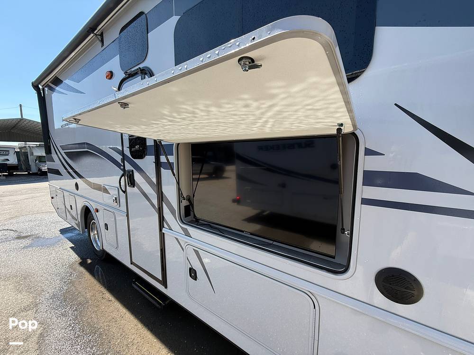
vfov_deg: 85.7
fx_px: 192
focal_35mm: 14
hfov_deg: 102.1
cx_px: 237
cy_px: 178
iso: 50
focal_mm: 2.22
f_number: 2.2
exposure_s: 1/502
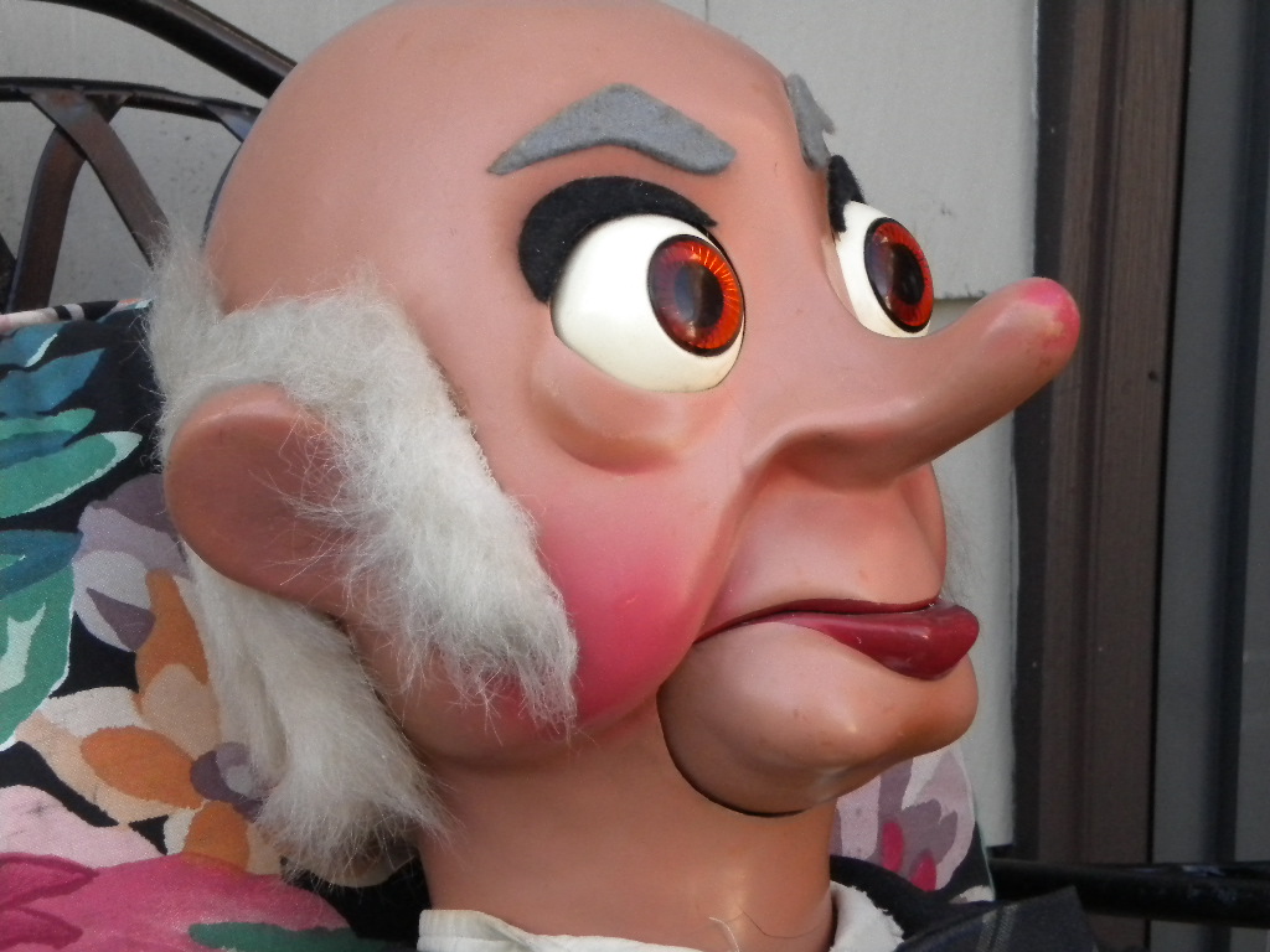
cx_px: 635
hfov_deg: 18.7
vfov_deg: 14.1
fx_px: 3852
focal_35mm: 105
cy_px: 476
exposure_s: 1/148
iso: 400
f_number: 5.9
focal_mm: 18.9
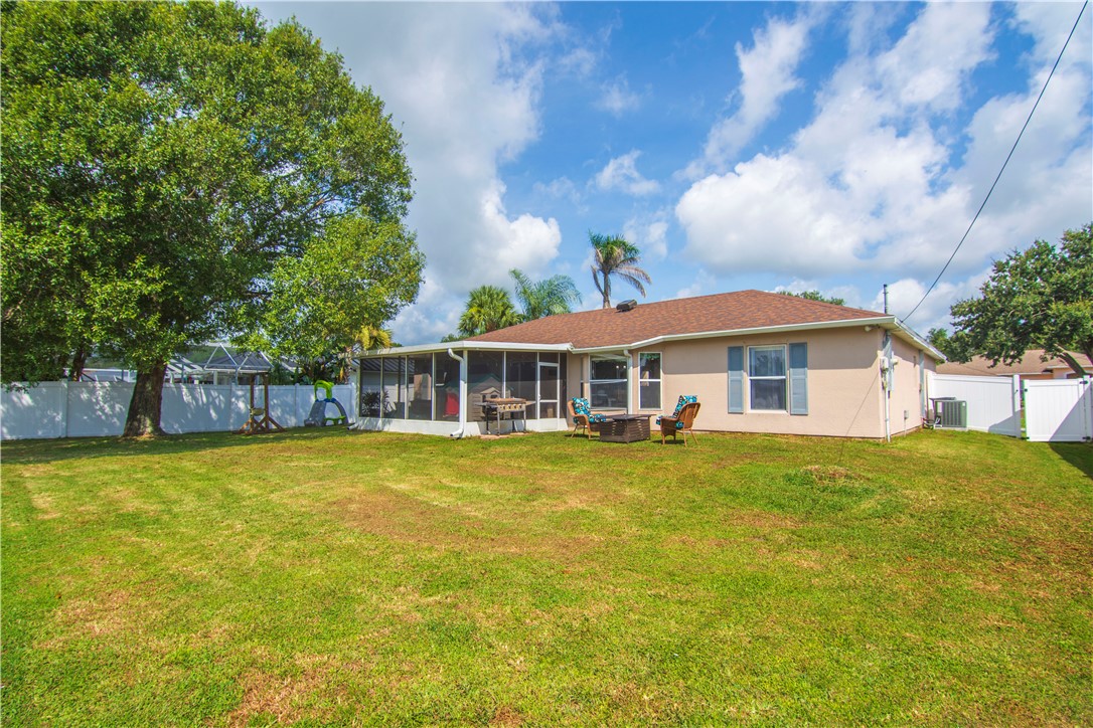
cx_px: 546
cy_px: 364
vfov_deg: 53.1
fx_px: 729
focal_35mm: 24
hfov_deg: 73.7
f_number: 8
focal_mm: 16
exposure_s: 1/250
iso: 100
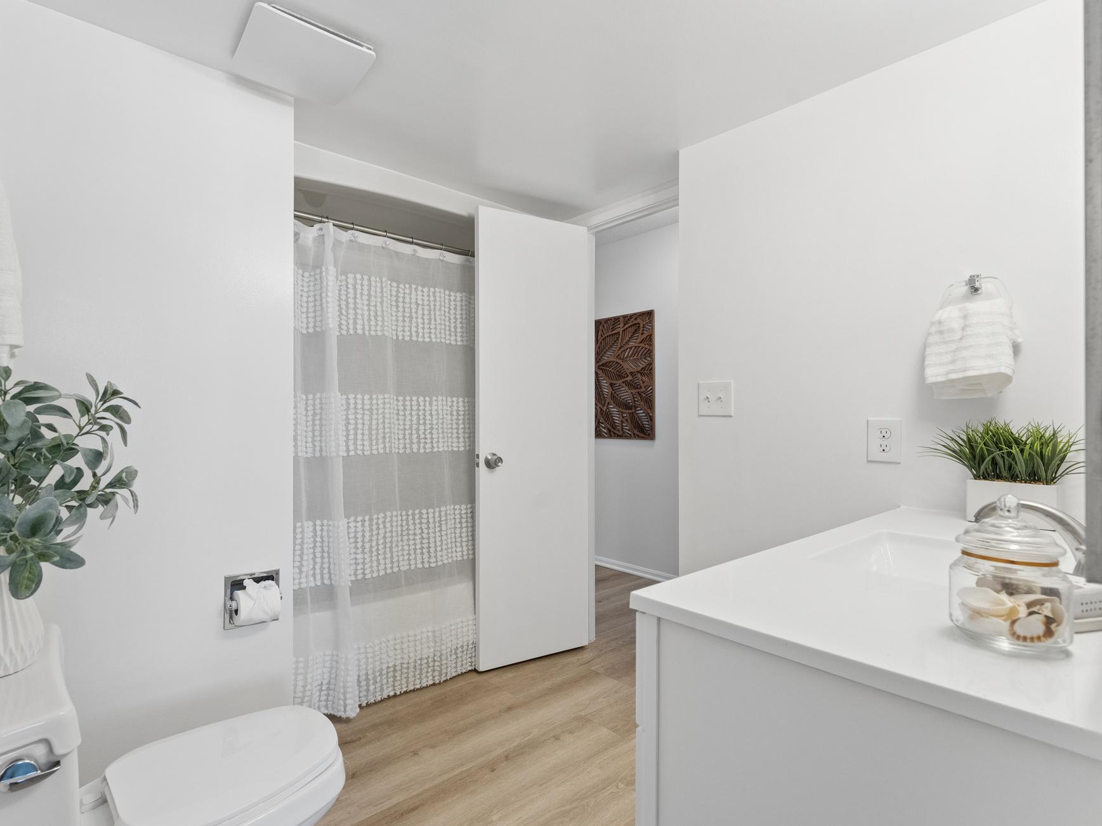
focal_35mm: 17
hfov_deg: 89.7
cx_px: 477
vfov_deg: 74.0
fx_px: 548
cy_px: 422
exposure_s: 1/125
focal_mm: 15.2
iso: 1250
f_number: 7.1
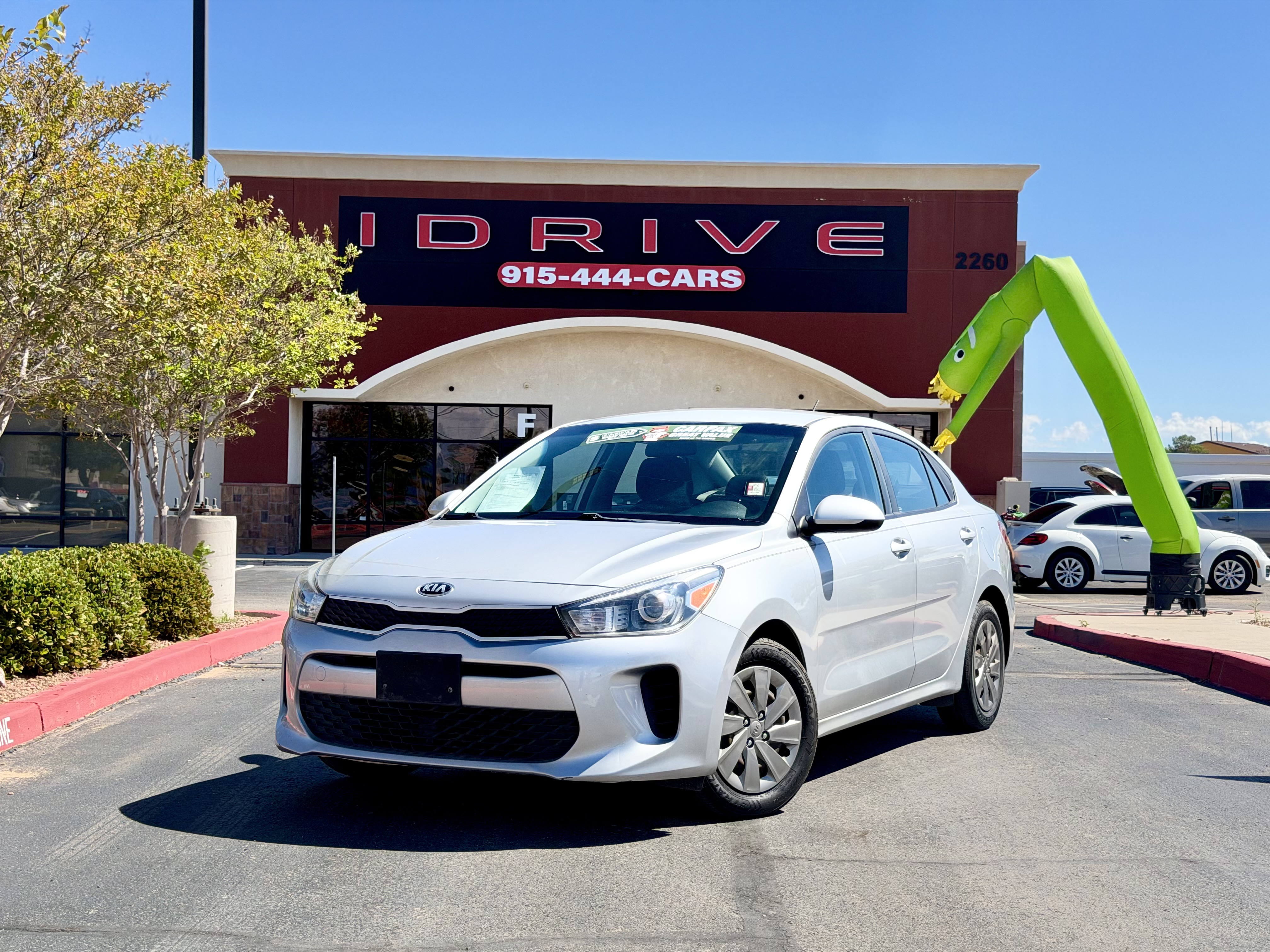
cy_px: 476
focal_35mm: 48
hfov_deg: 39.7
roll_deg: -0.9
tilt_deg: +1.3
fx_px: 1761
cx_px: 635
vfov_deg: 30.3
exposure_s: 1/4587
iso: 80
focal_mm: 6.76
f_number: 1.78
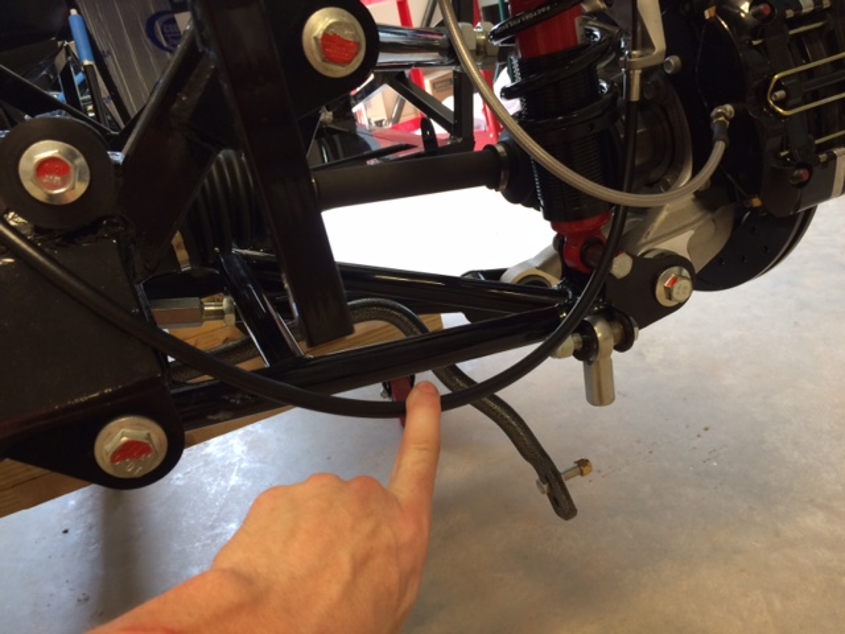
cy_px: 317
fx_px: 708
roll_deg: +14.2
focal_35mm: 29
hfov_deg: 61.7
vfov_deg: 48.2
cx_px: 422
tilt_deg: -23.3
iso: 64
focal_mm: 4.15
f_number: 2.2
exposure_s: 1/30
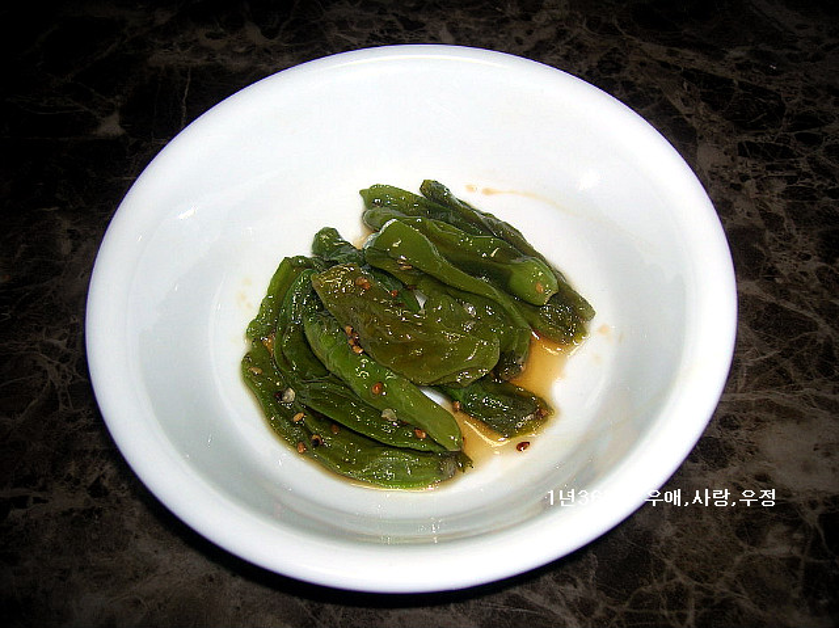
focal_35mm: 34
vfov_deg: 41.7
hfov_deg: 54.0
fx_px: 823
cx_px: 420
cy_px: 314
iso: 50
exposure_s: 1/60.1
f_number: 2.9
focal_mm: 5.7
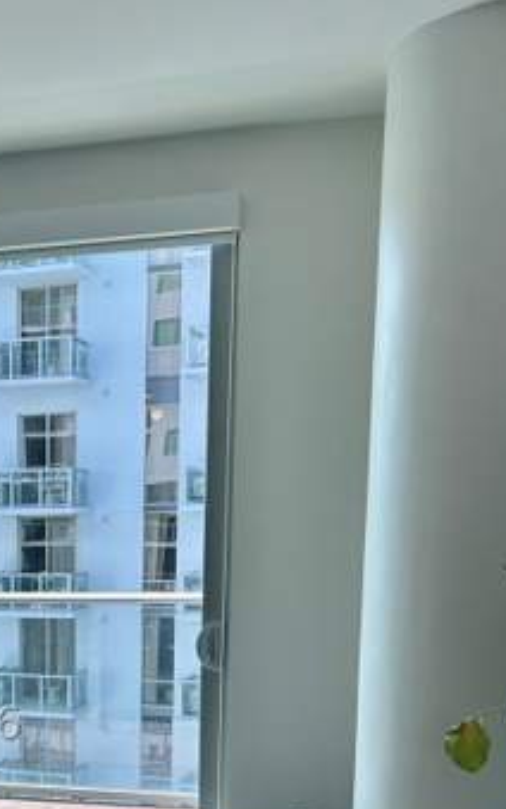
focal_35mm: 52
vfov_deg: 36.5
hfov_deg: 23.5
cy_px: 723
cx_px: -36
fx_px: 1147
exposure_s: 1/692
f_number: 1.5
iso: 50
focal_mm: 5.7
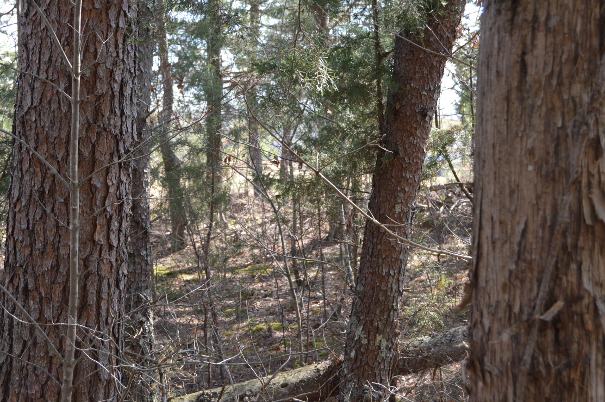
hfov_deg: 32.3
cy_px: 147
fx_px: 1041
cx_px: 249
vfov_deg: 21.8
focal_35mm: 62
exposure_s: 1/125
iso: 360
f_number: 5.6
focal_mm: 32
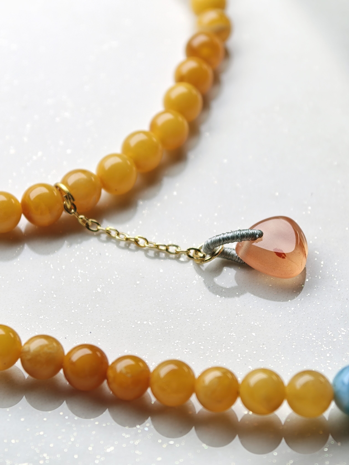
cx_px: 174
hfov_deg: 12.0
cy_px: 232
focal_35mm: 124
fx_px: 1667
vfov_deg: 15.9
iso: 80
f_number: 2.1
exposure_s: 1/200
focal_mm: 16.53
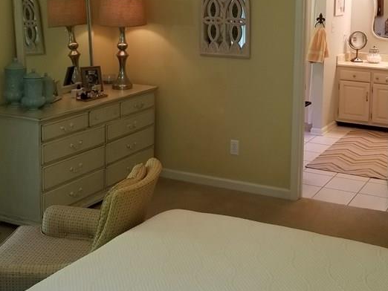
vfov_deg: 27.8
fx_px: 572
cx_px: 297
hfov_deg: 36.5
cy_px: 42
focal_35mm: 51
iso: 80
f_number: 1.7
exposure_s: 1/30
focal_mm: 4.3
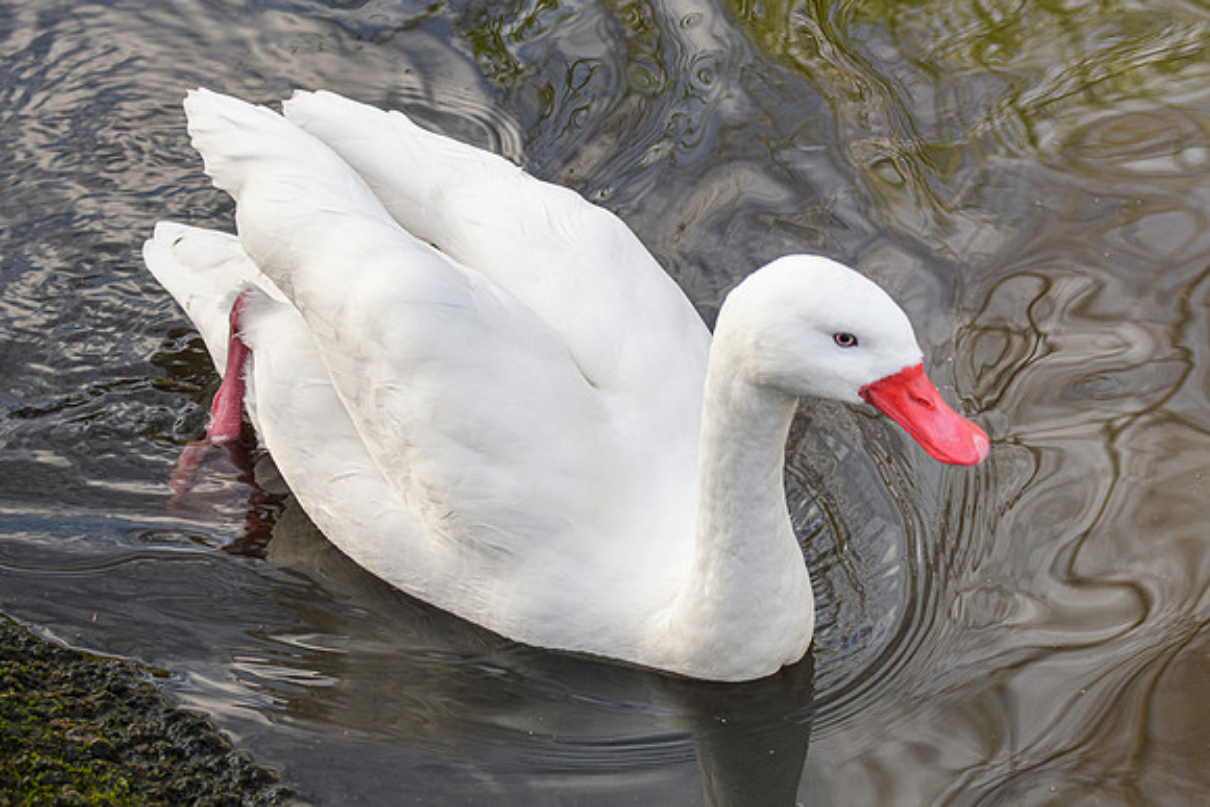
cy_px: 393
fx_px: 4360
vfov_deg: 10.6
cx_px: 643
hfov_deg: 15.8
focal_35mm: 130
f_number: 5.6
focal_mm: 80
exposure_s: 1/1250
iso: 720
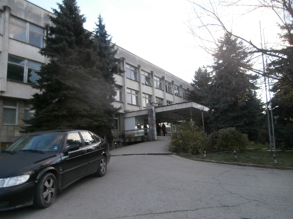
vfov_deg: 56.8
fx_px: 203
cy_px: 110
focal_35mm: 24
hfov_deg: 71.6
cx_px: 146
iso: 160
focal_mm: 4.2
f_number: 3
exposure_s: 1/30
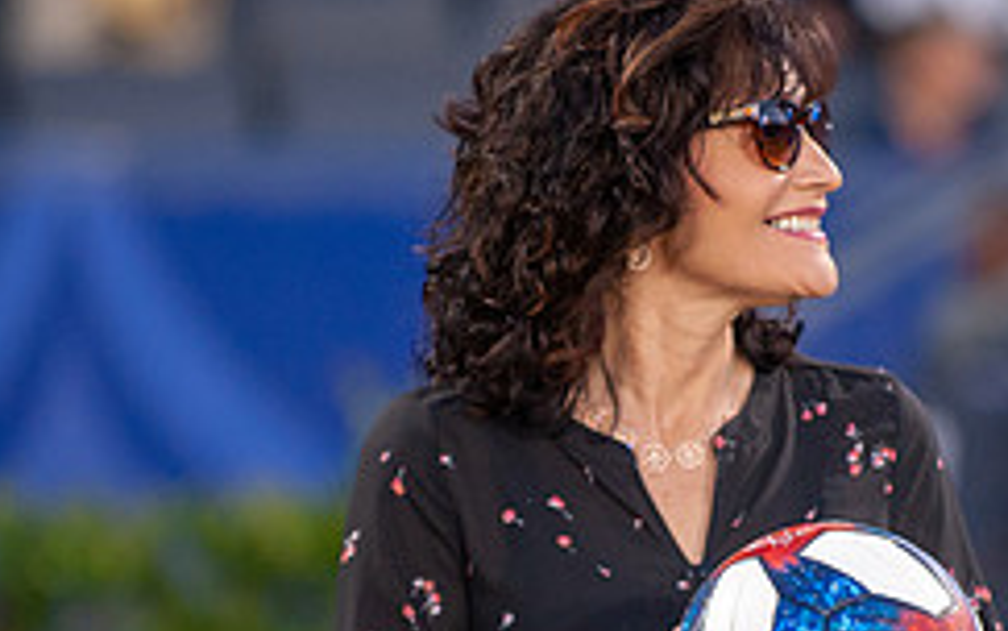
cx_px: 763
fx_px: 13382
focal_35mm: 487
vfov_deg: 2.7
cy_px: 552
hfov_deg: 4.3
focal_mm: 200
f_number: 2.8
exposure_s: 1/640
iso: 1600
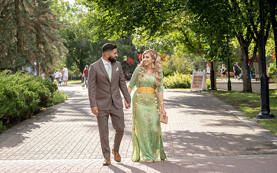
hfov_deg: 25.8
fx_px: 604
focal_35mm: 80
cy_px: 94
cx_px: 141
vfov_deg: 16.3
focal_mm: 74
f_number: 4
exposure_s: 1/250
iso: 100
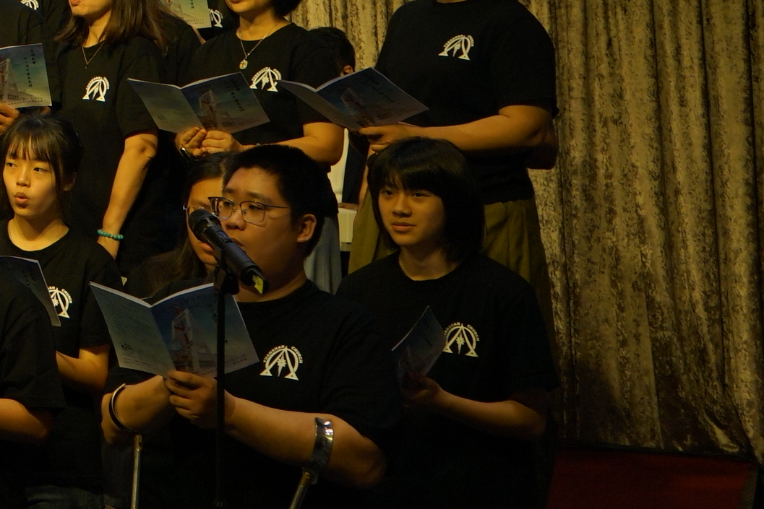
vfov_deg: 12.0
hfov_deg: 16.4
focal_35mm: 108
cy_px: -316
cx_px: -543
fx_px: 2292
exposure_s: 1/160
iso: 640
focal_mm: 29
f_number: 4
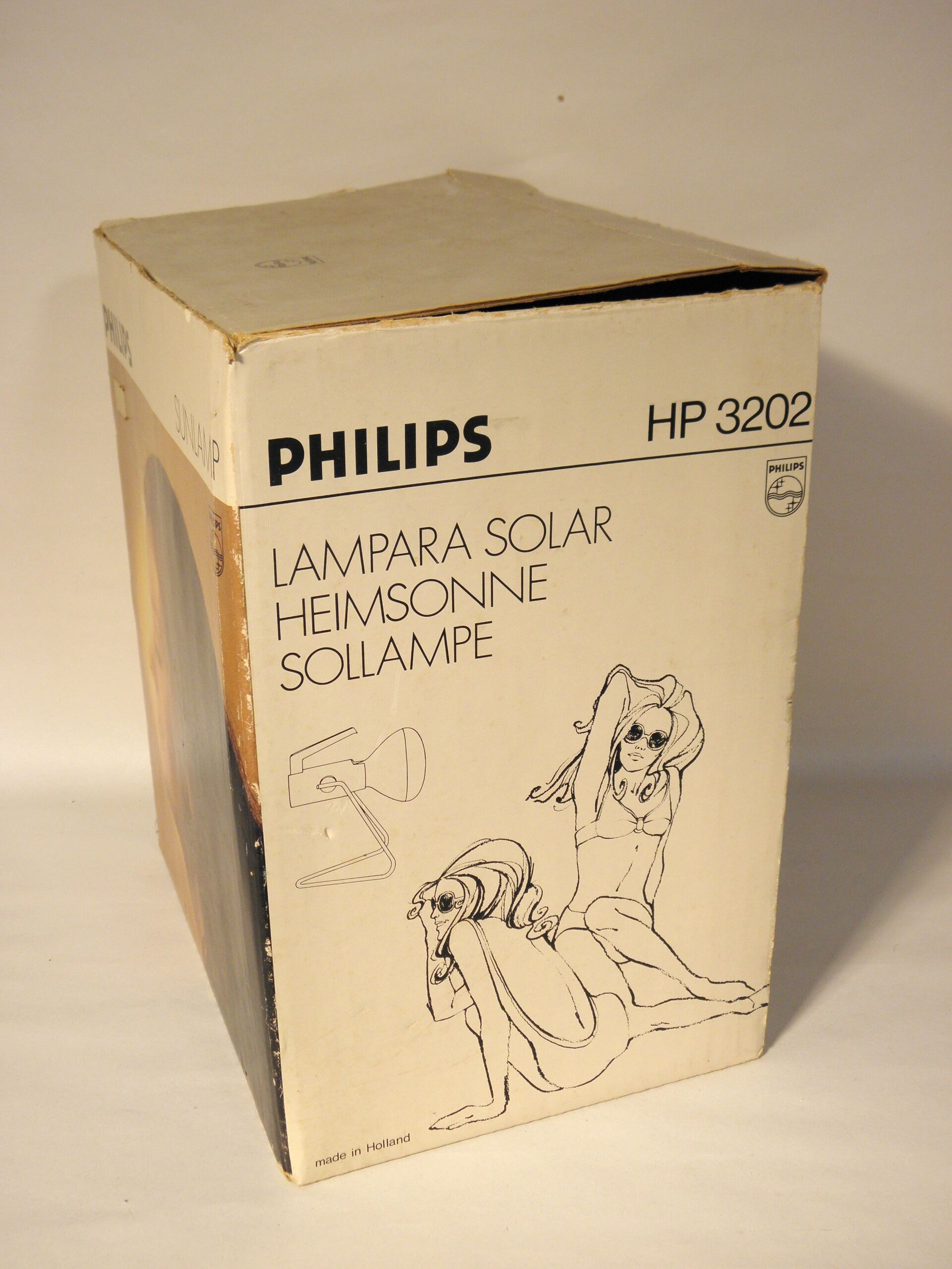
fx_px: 1430
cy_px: 634
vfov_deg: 47.9
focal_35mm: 39
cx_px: 476
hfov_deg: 36.8
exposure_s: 1/40
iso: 100
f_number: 3.8
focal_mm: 7.1
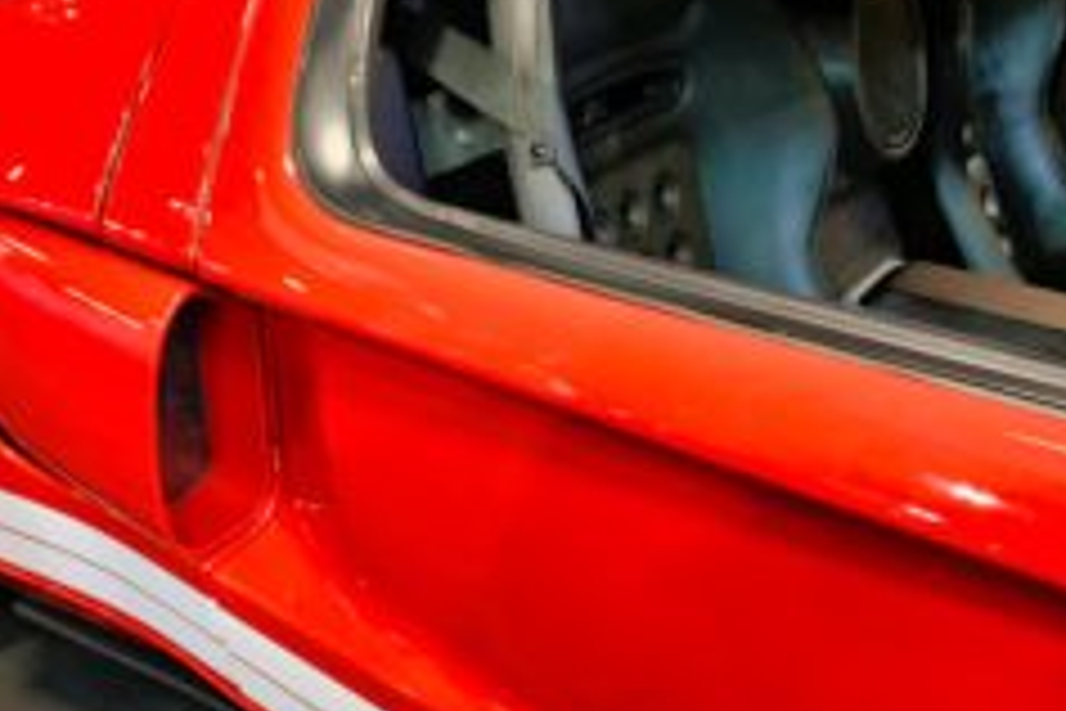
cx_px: 373
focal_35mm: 41
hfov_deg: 46.8
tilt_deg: -23.5
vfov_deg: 32.5
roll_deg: +0.2
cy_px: 288
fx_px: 1214
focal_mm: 4.25
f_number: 1.8
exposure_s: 1/33
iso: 400
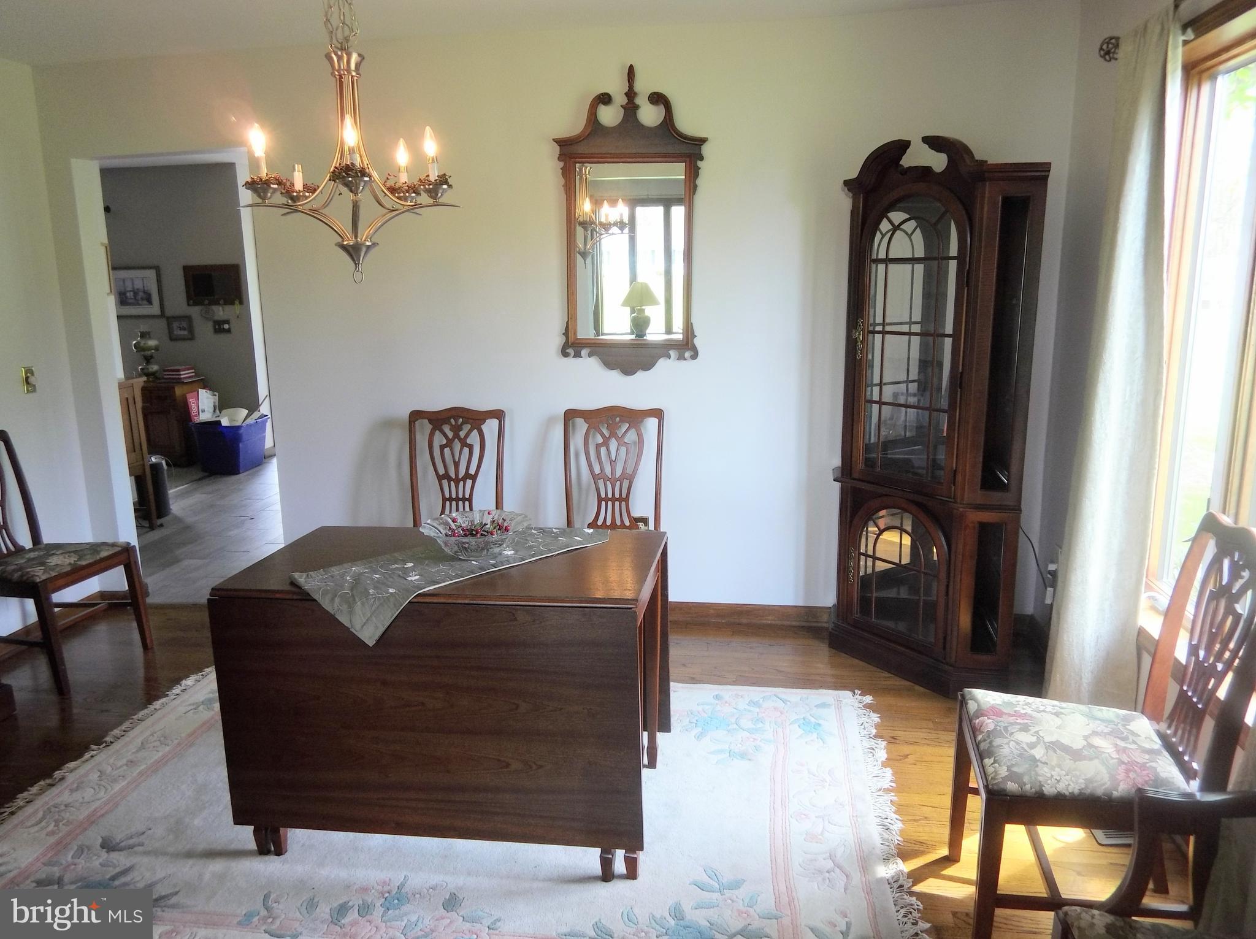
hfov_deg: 69.5
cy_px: 470
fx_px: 906
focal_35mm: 25
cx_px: 628
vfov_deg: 54.8
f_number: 3.5
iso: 100
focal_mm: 4.5
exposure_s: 1/30
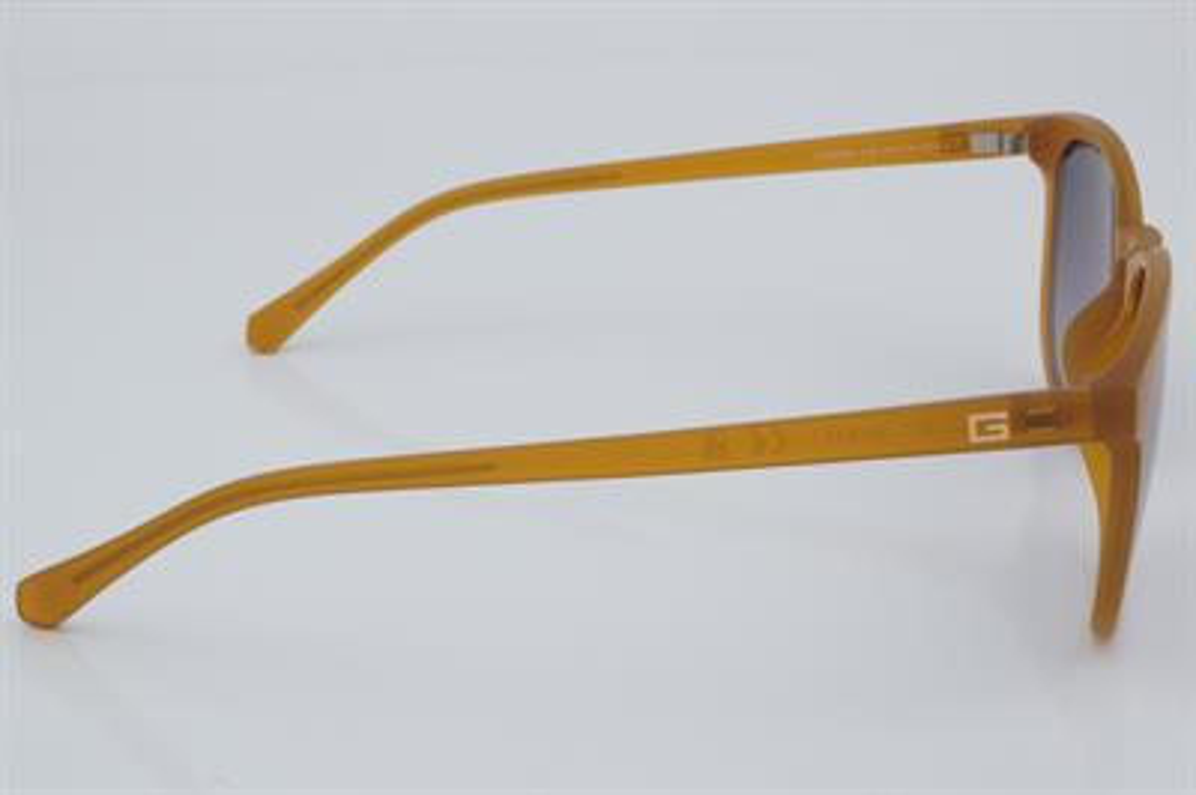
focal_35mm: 75
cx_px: 598
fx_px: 2490
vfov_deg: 18.2
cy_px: 398
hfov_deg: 27.0
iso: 100
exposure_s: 1/4
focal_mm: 50
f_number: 32
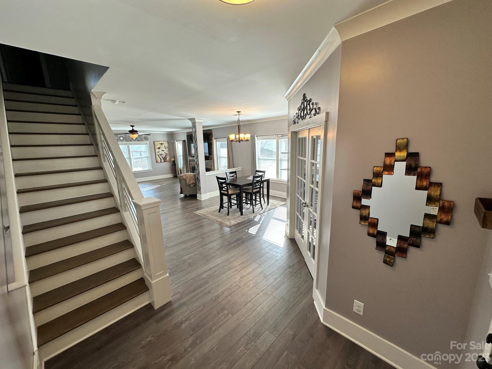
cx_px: 246
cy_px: 184
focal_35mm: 14
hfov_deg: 102.1
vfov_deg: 85.7
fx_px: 199
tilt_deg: -11.1
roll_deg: +1.7
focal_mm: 2.22
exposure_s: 1/120
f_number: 2.2
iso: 80
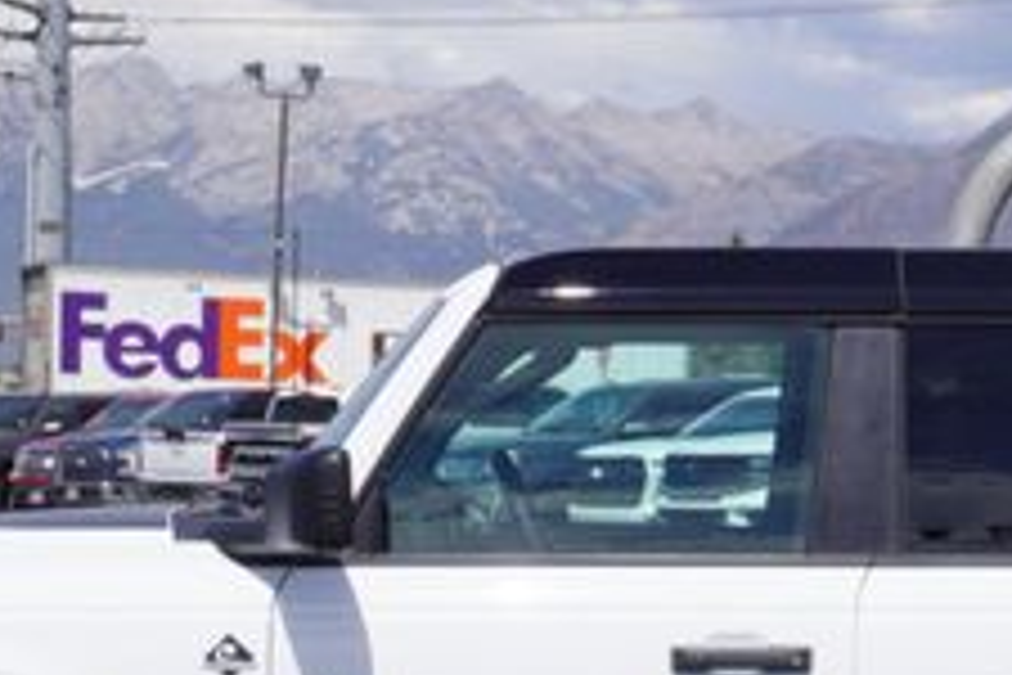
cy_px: 837
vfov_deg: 10.2
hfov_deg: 15.4
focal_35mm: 132
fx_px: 3722
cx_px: 769
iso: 100
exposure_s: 1/200
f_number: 11
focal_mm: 31
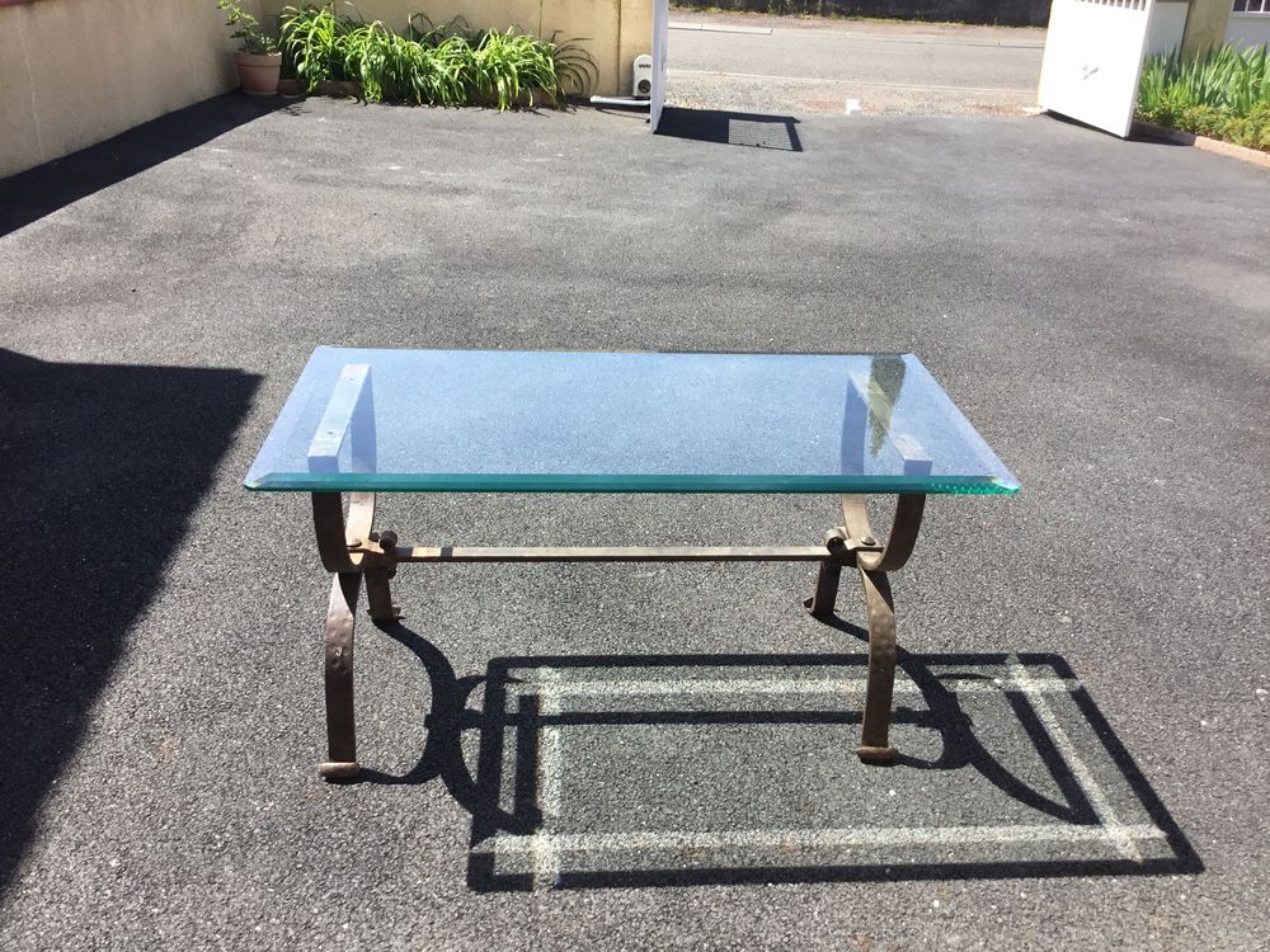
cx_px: 635
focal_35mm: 31
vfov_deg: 45.4
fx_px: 1137
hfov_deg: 58.4
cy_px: 476
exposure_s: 1/622
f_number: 2.4
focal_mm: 3.3
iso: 25
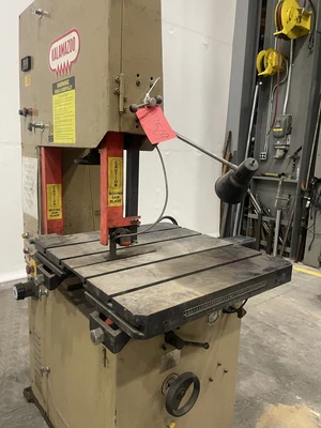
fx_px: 309
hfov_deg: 54.9
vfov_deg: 69.4
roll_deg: -1.9
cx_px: 160
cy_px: 214
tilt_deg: -9.5
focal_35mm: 25
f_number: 1.6
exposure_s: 1/60
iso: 320
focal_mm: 5.1
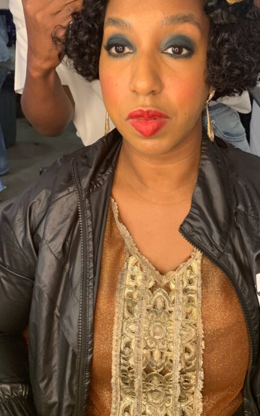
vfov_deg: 47.0
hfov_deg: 31.2
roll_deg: -0.1
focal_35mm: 41
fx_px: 465
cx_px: 131
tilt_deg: -11.0
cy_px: 120
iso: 160
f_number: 1.8
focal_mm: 4.25
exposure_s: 1/60
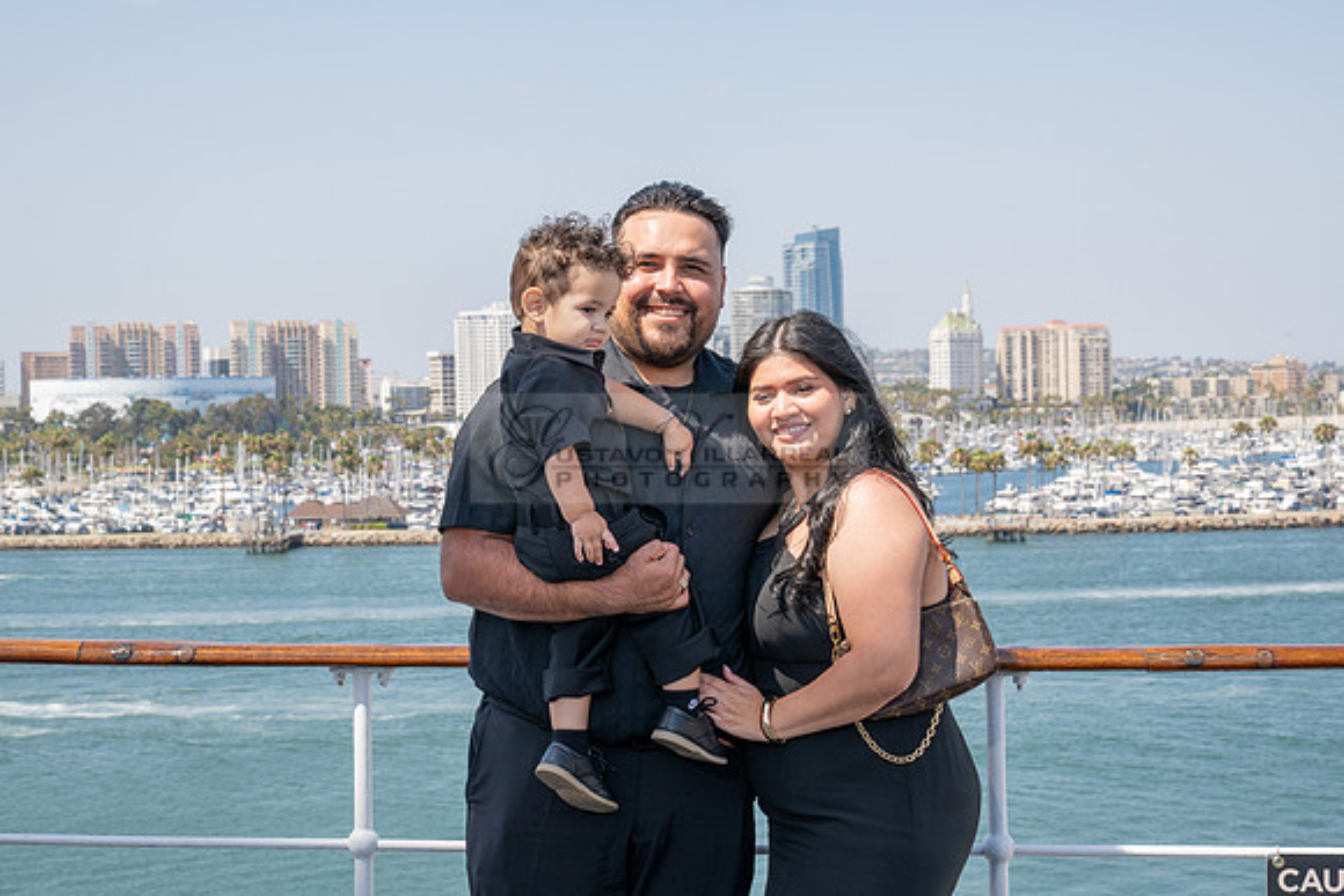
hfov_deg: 30.1
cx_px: 672
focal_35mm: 67
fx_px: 2502
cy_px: 448
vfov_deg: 20.3
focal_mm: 67
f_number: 11
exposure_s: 1/200
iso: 200
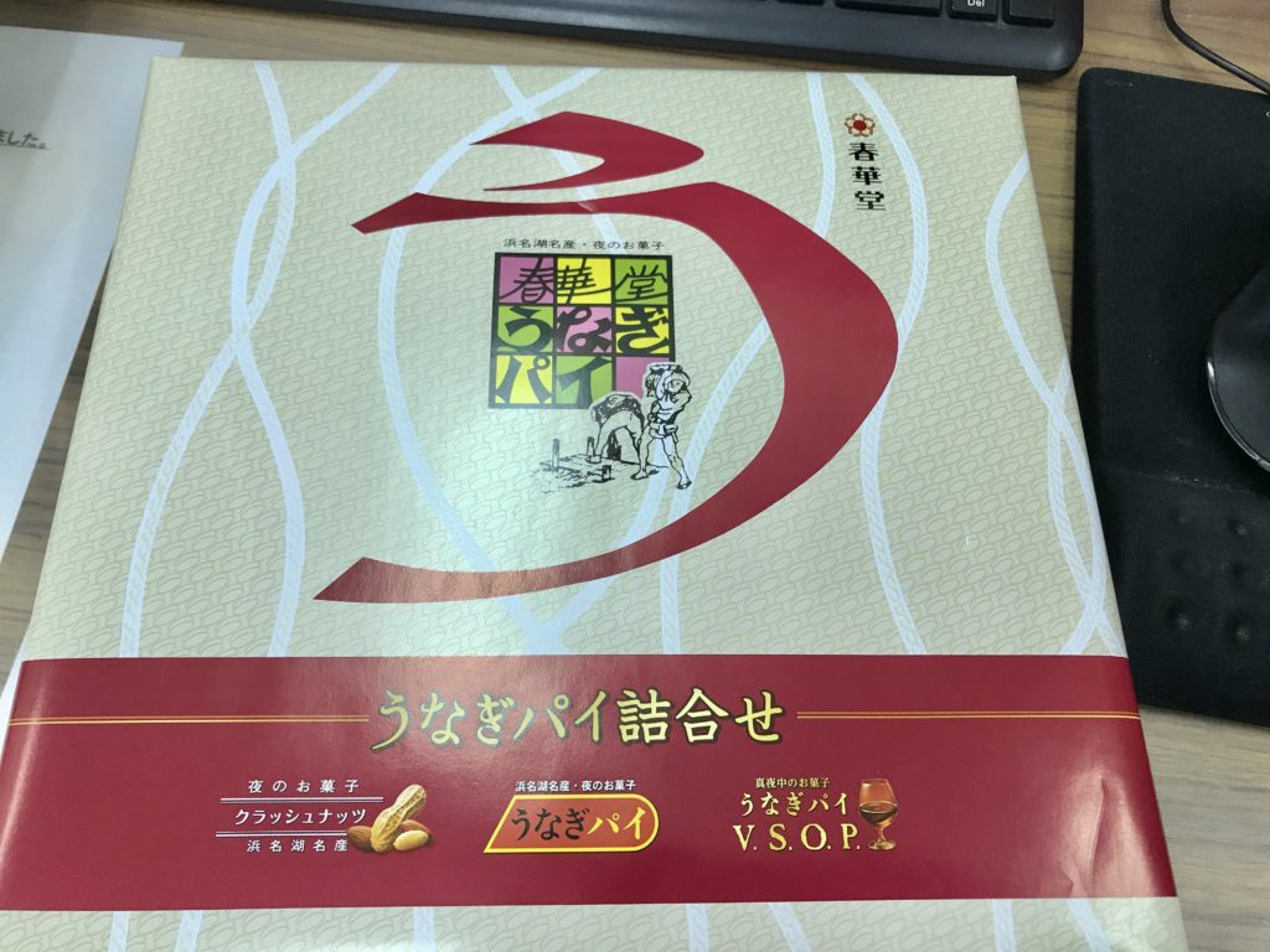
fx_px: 1027
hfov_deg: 63.4
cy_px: 476
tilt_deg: -66.6
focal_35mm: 28
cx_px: 635
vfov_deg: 49.7
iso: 25
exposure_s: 1/40
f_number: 1.8
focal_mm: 3.99
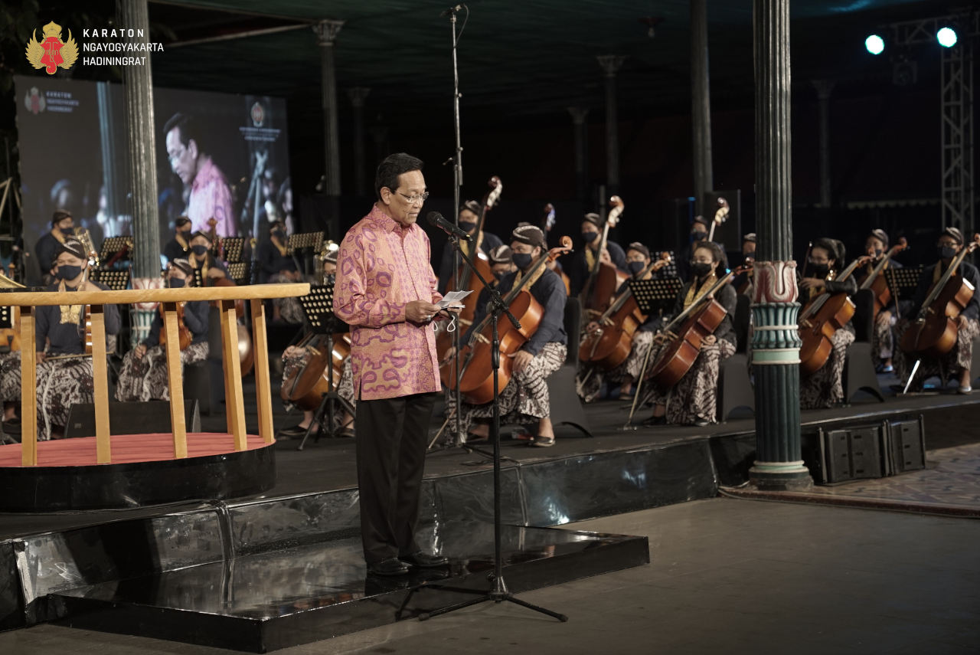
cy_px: 328
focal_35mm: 70
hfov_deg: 28.8
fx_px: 1907
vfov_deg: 19.5
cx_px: 490
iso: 640
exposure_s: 1/160
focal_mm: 70
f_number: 2.8
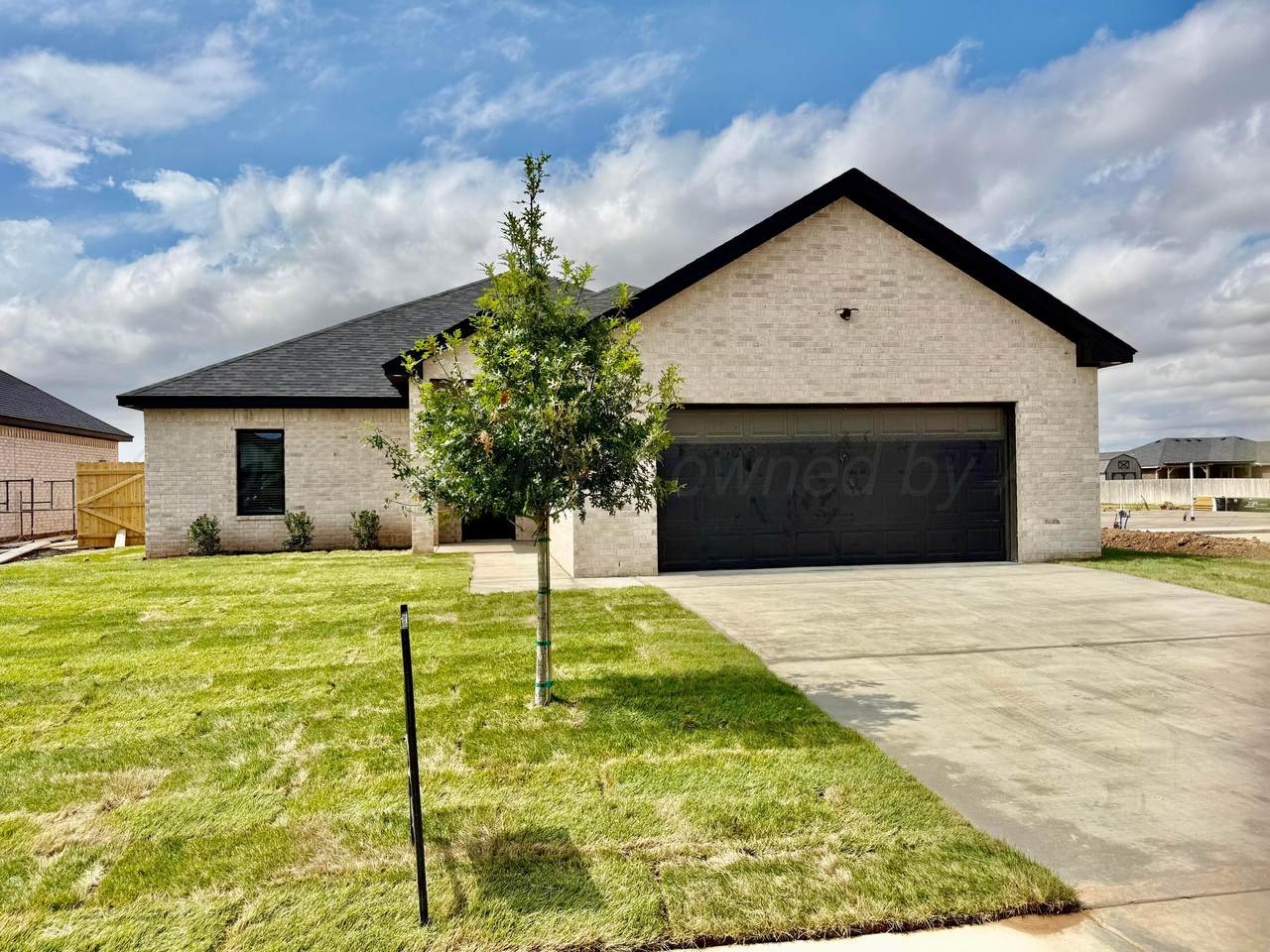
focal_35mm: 24
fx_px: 881
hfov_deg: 71.6
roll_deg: +0.7
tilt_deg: +1.2
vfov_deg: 56.8
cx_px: 635
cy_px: 476
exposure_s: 1/8130
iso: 80
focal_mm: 6.76
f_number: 1.78
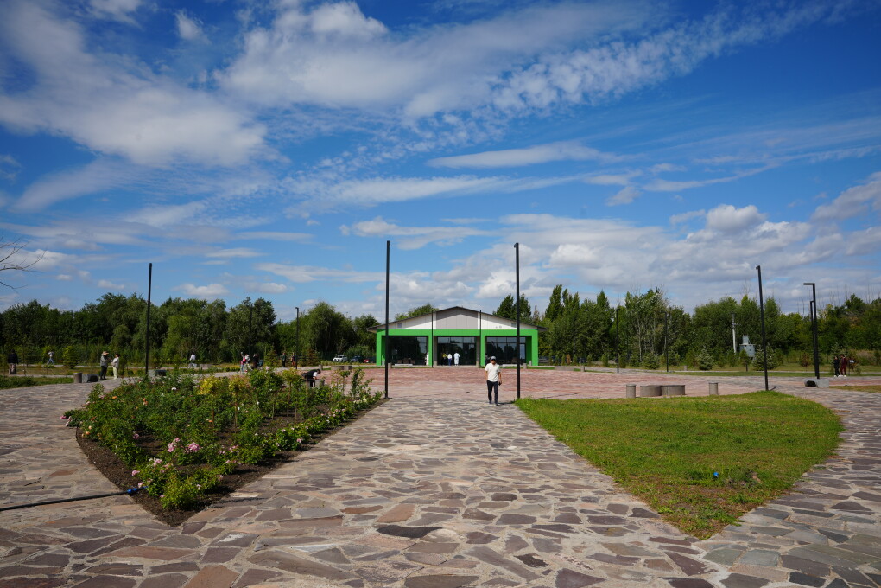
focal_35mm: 26
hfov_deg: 69.8
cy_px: 294
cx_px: 440
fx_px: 631
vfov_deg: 49.9
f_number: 10
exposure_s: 1/320
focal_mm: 25.8
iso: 100
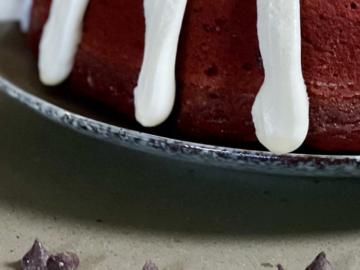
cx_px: 238
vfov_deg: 7.5
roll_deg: -0.3
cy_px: 78
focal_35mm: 197
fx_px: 2048
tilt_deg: -23.7
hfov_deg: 10.0
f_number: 2.8
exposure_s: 1/30
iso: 400
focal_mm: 9
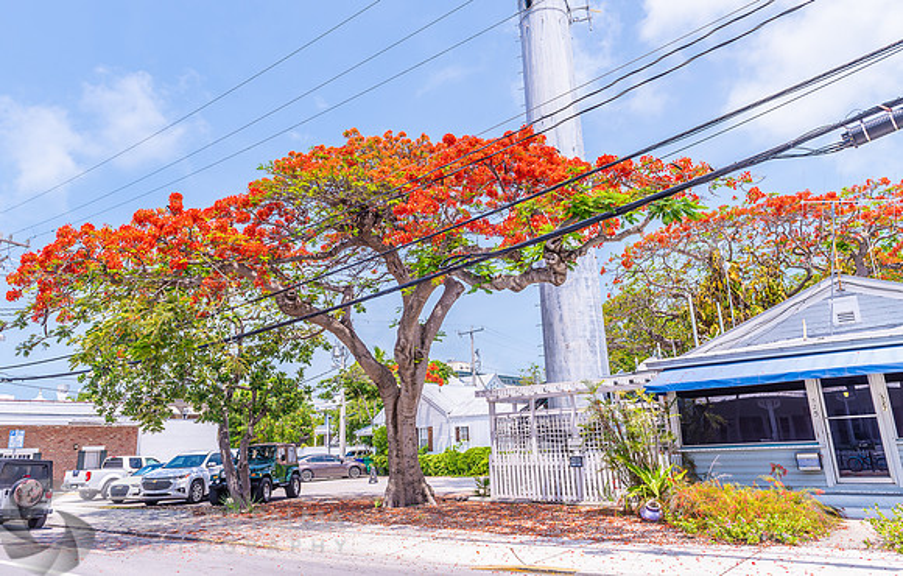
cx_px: 431
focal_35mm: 25
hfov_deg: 71.3
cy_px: 261
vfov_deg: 49.1
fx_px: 629
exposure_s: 1/100
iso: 64
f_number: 8
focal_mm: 24
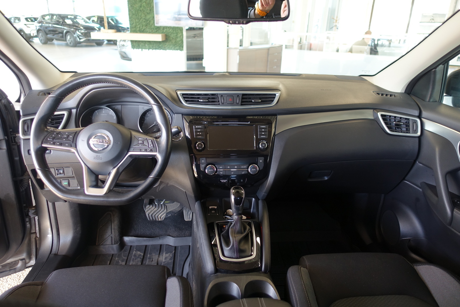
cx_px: 230
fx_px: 307
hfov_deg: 73.7
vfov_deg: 53.1
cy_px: 154
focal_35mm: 24
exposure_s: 1/30
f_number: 1.8
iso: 125
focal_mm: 8.8
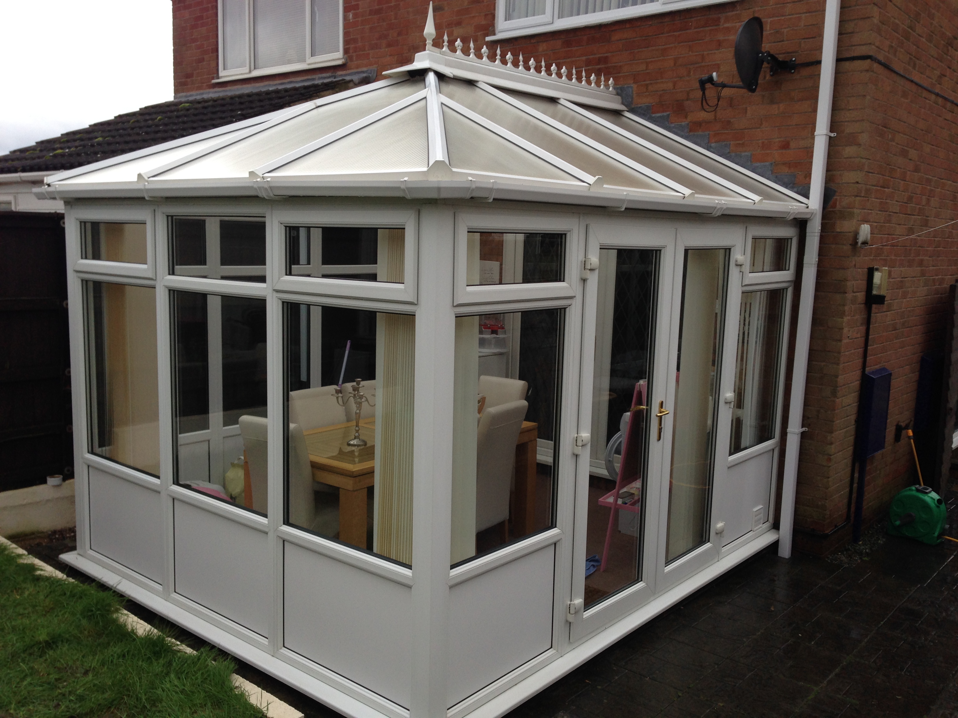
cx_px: 479
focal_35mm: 33
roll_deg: -1.1
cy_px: 359
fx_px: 913
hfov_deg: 55.4
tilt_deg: -8.4
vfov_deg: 42.9
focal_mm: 4.12
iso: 50
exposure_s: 1/120
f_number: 2.4
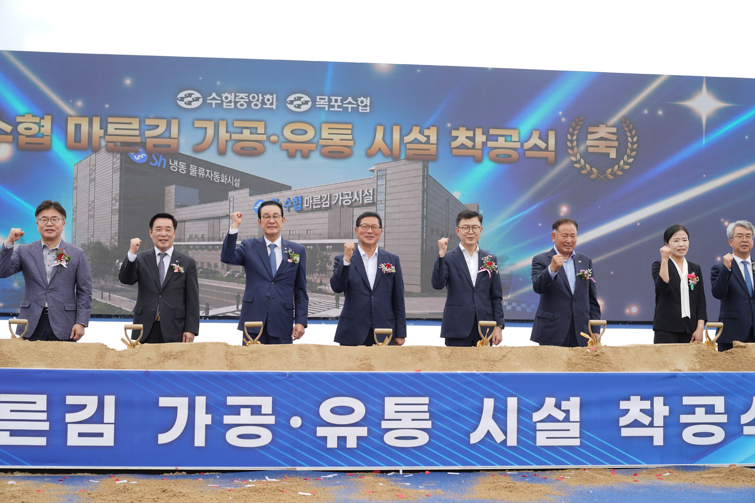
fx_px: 1153
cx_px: 378
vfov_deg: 24.6
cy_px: 252
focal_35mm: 55
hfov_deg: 36.2
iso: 50
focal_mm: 55
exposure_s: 1/250
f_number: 4
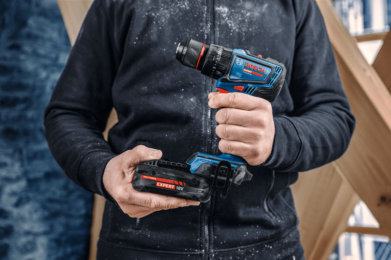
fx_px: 489
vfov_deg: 29.9
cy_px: 130
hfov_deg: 43.6
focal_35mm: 45
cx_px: 196
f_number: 4
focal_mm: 45
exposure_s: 1/80
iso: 800
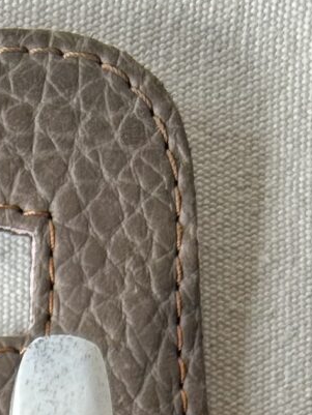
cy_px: 1203
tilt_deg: -87.3
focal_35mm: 166
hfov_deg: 8.5
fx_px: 1994
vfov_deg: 9.6
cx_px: -279
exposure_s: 1/236
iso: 40
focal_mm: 5.7
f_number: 1.5
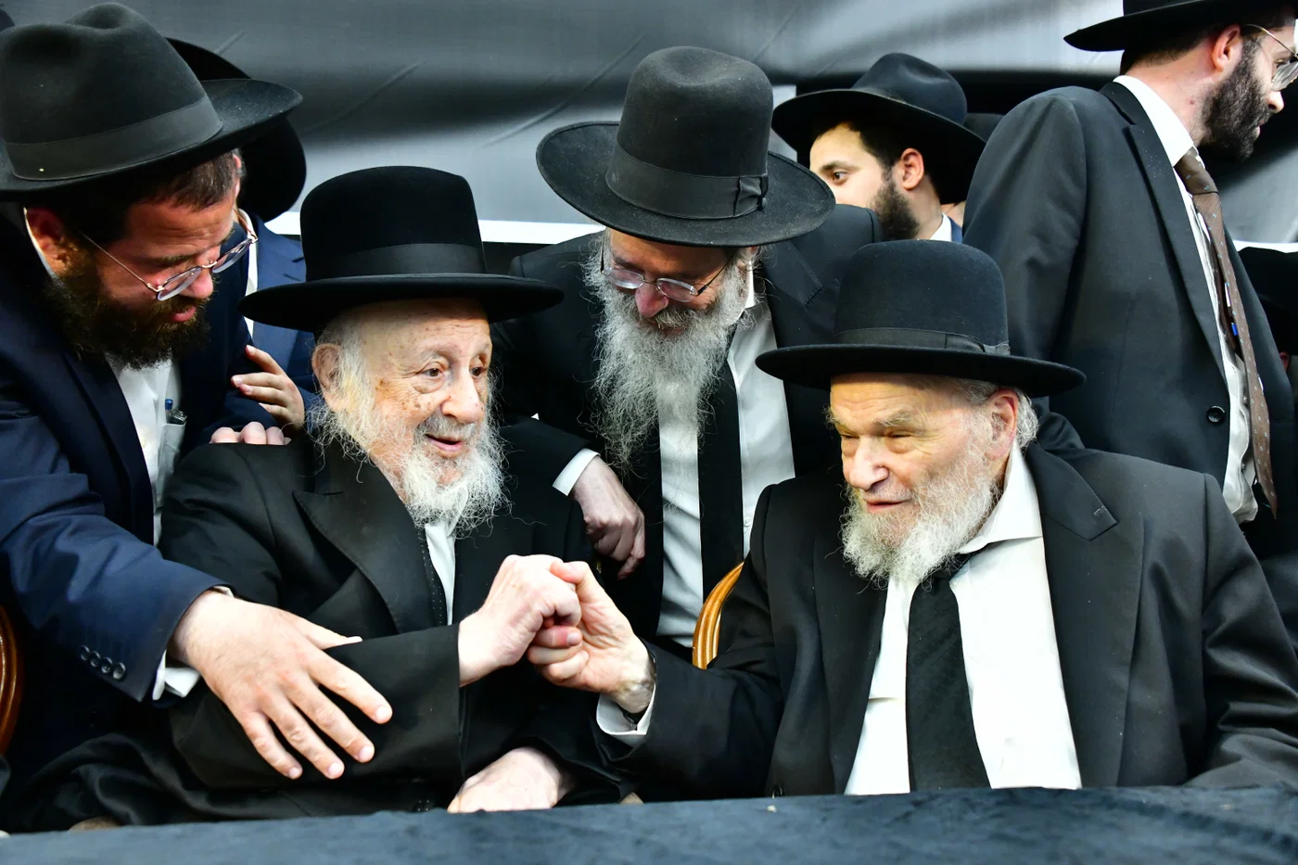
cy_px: 432
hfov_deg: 46.4
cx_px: 649
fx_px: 1514
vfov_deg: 31.9
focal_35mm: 42
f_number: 5.6
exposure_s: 1/100
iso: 2500
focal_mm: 42
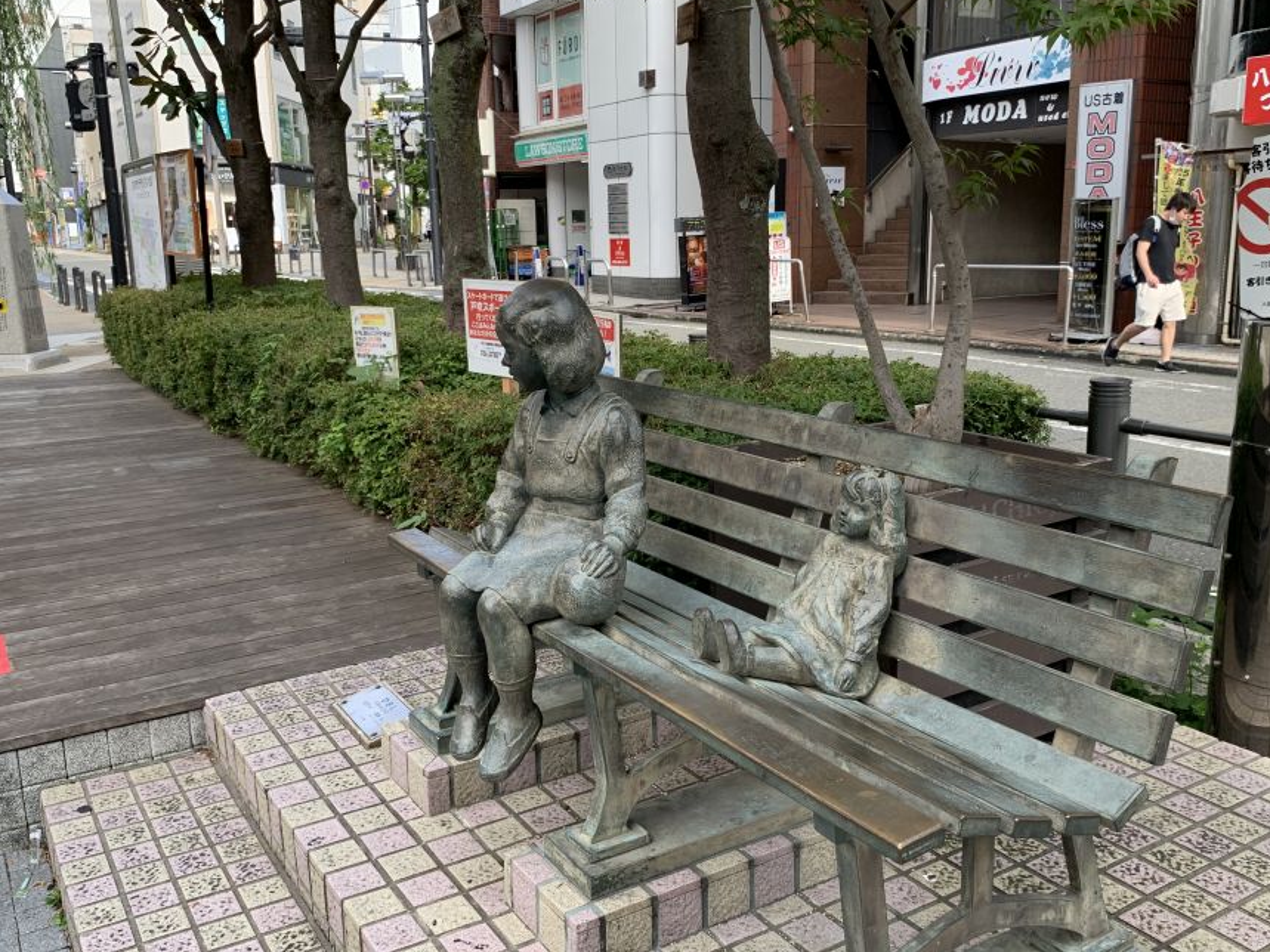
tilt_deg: -12.7
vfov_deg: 45.4
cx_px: 637
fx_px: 1137
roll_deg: +1.5
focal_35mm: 31
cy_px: 480
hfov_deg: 58.4
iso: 25
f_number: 1.8
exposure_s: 1/264
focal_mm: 4.25
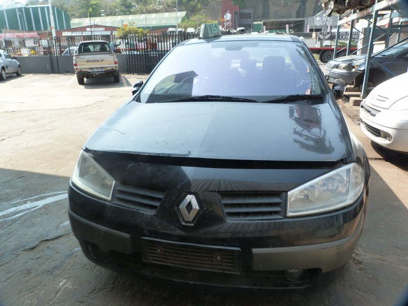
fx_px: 295
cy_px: 153
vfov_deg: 54.9
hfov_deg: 69.4
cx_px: 204
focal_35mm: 25
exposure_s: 1/125
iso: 125
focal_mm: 4.5
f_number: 4
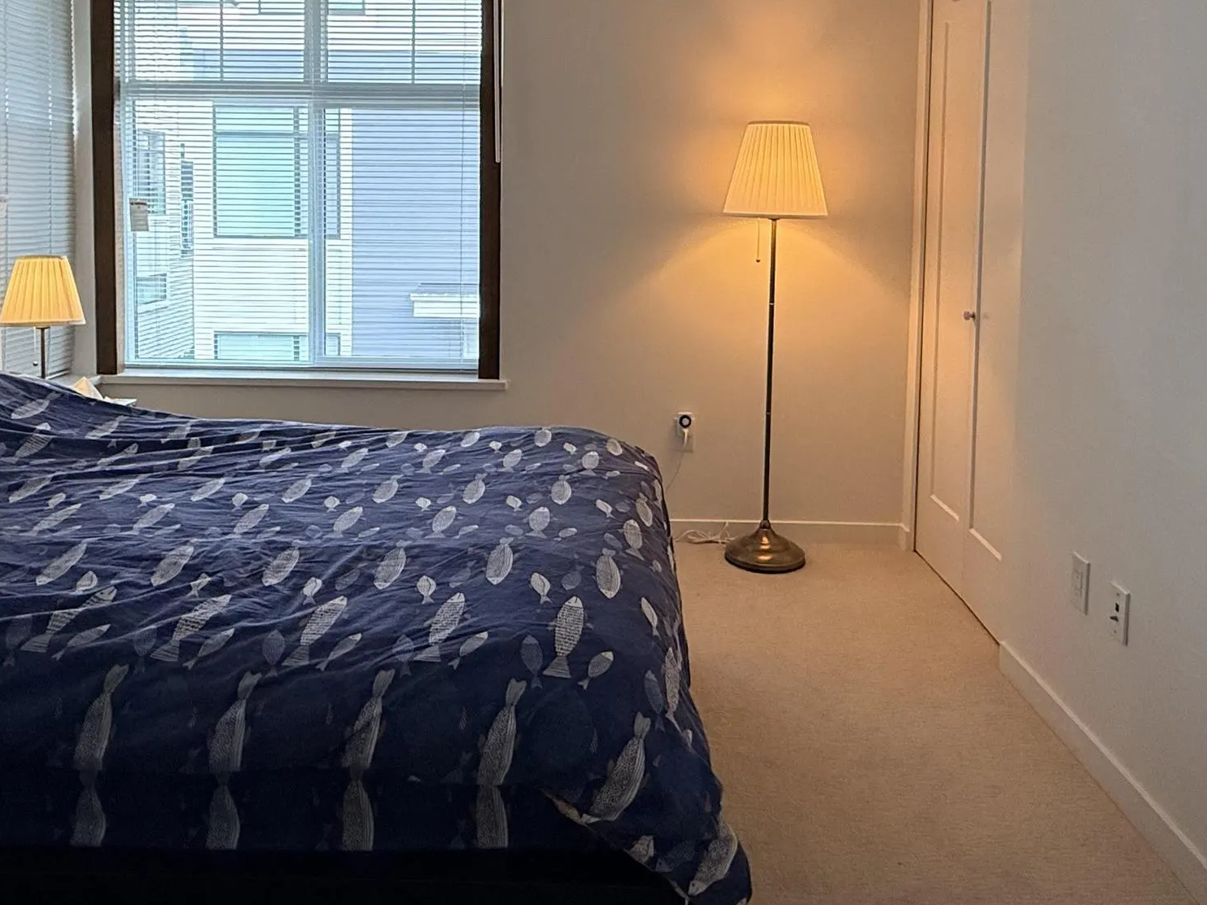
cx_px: 603
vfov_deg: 46.9
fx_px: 1011
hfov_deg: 61.7
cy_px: 256
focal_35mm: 29
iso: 125
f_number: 2.2
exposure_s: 1/120
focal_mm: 2.22
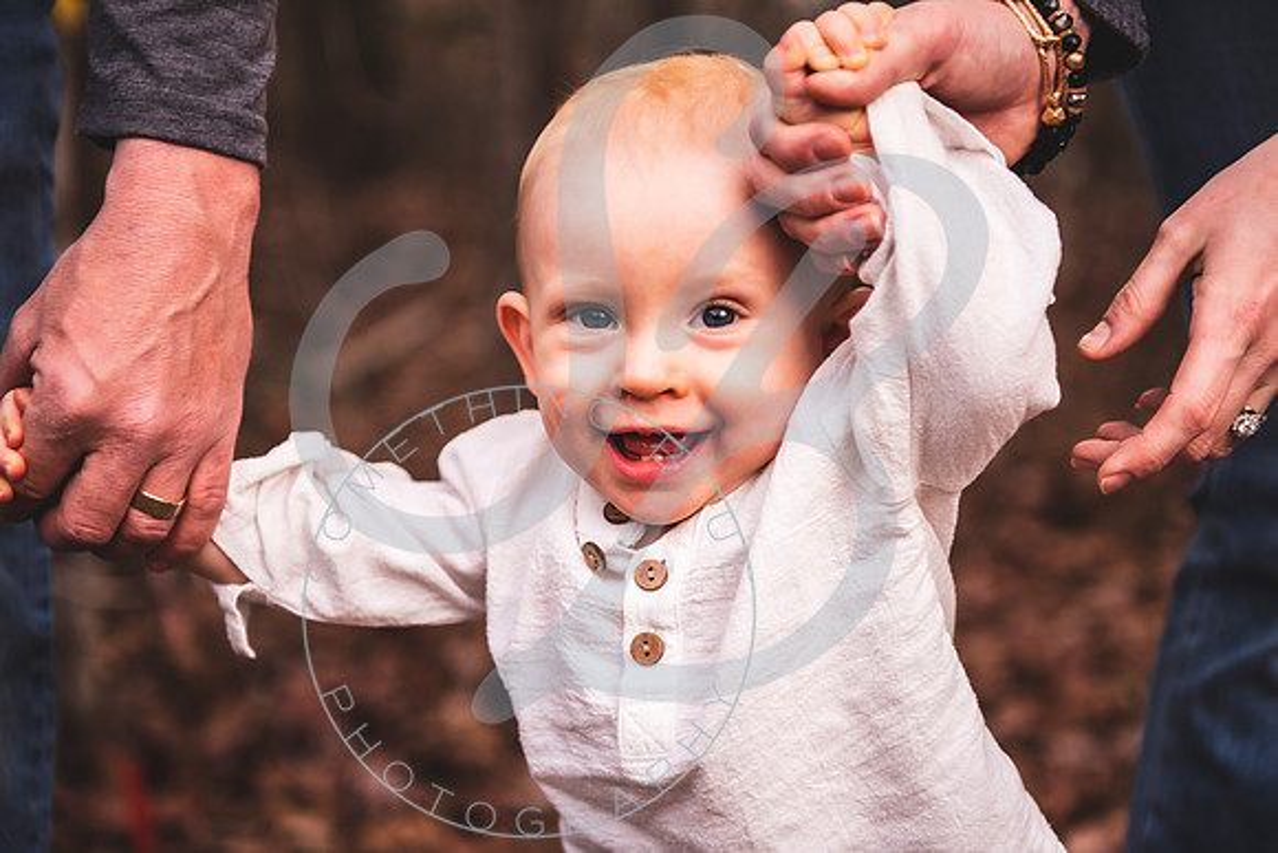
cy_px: 426
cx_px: 639
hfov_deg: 28.8
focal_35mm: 70
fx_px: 2485
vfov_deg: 19.5
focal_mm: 70
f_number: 2.8
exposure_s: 1/250
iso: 100
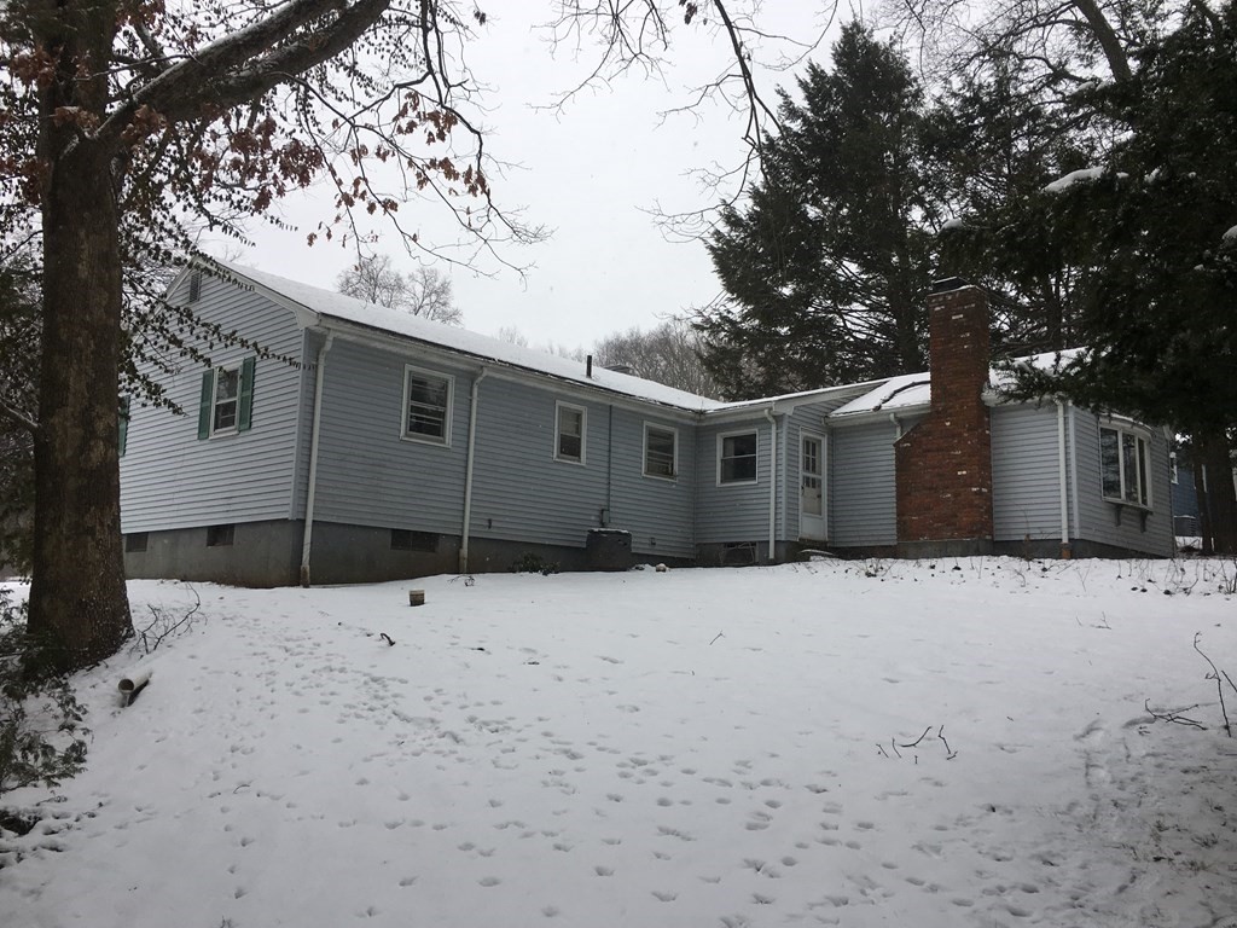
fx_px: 1036
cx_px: 618
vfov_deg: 48.2
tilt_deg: +8.2
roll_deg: -2.0
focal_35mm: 29
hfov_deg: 61.7
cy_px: 464
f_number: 2.2
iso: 25
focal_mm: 4.15
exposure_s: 1/481
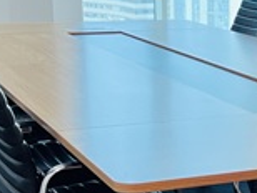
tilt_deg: -14.5
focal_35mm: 118
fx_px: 877
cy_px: 149
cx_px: 265
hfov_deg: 16.3
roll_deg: -0.5
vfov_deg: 12.5
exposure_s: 1/100
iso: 50
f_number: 1.5
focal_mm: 5.7
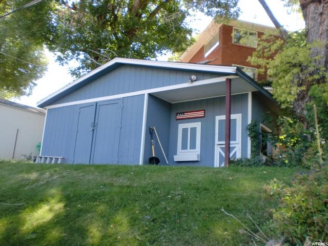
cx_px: 164
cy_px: 123
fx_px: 332
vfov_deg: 40.7
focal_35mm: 35
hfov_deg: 52.6
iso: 160
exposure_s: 1/250
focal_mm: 6.3
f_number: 3.1
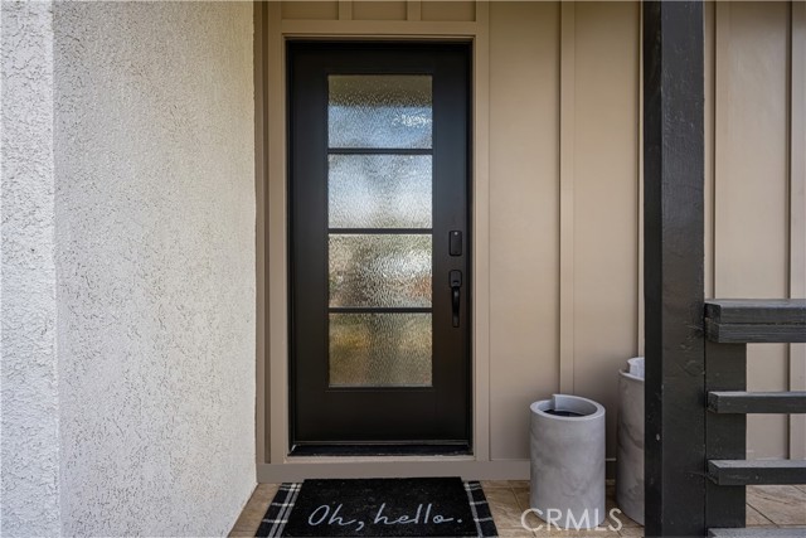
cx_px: 403
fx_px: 470
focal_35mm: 21
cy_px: 269
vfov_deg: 59.5
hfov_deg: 81.2
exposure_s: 1/200
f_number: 8
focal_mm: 21
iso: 125
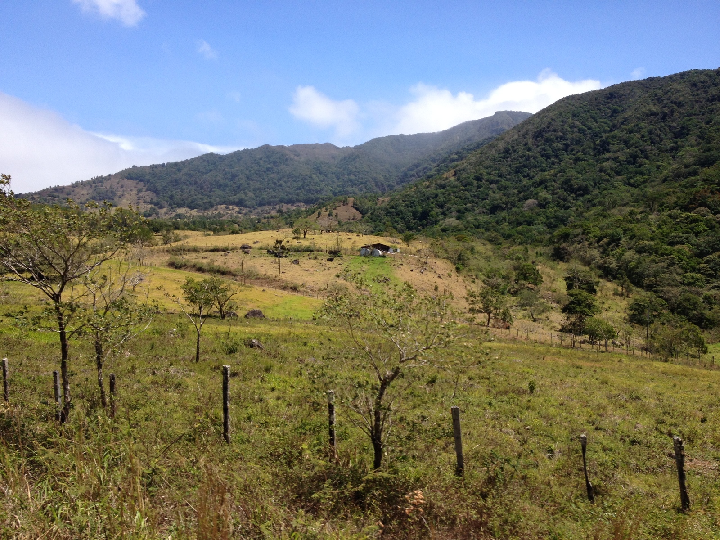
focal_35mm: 35
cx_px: 360
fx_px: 728
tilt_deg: -2.7
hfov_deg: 52.6
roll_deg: +0.5
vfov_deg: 40.7
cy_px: 270
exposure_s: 1/1672
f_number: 2.4
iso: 50
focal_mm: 4.28
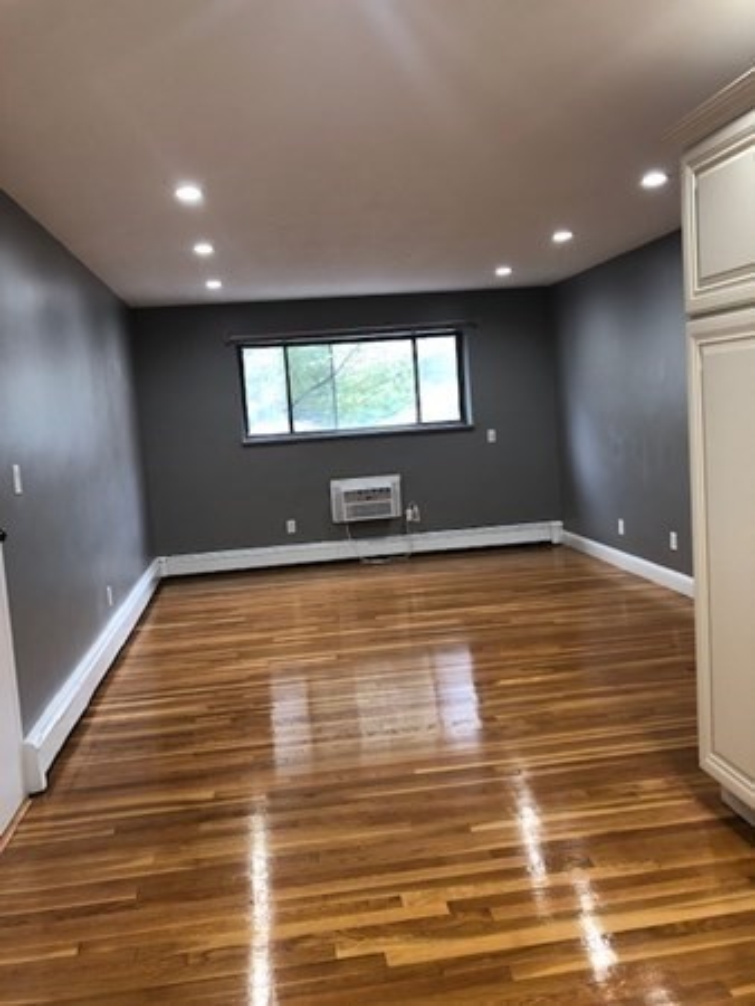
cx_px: 378
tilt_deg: -4.6
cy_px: 503
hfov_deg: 49.8
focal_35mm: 28
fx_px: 813
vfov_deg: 63.4
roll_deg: +4.2
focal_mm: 4
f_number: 1.8
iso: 40
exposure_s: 1/15
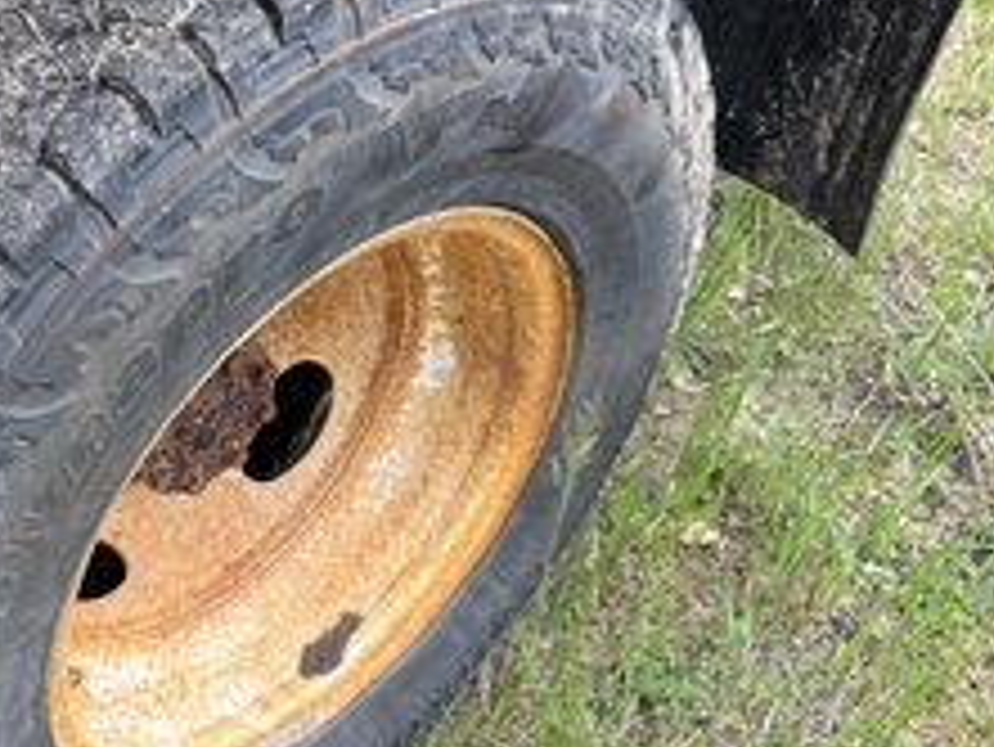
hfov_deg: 39.2
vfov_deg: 30.9
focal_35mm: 47
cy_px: 387
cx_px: 229
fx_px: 1350
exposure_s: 1/454
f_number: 1.6
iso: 50
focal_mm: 5.1
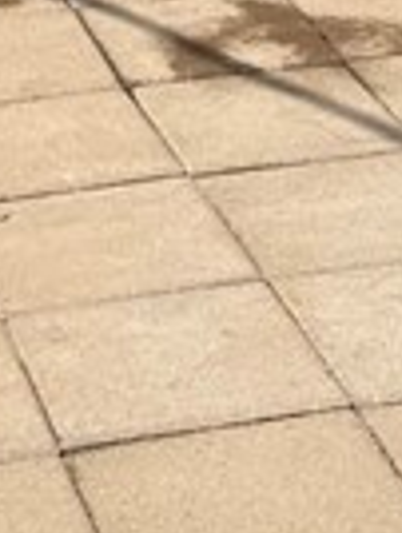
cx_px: 195
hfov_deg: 8.1
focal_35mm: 183
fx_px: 2825
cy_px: -597
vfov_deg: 9.9
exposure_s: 1/6211
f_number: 1.78
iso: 80
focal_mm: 6.86
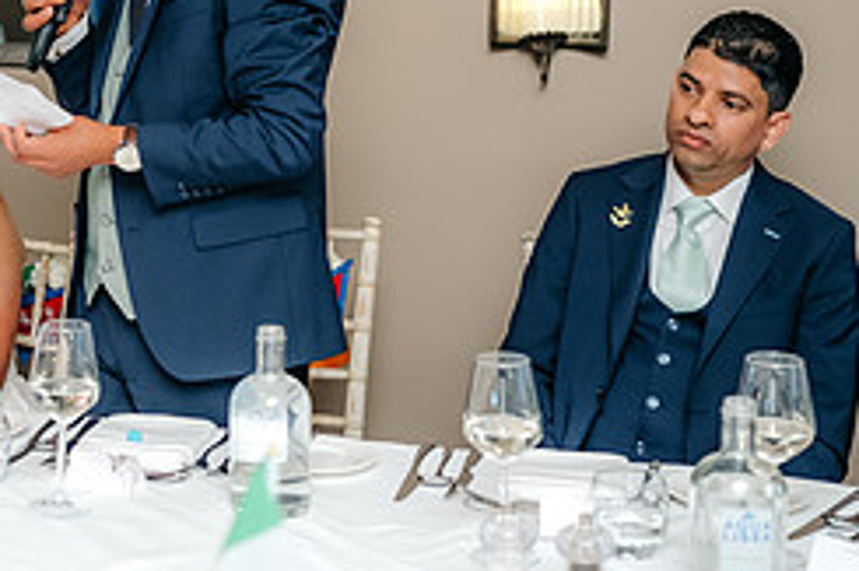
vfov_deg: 16.2
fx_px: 1979
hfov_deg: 23.8
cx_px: 70
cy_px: 40
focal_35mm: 83
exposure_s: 1/200
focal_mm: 35
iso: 800
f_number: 1.6
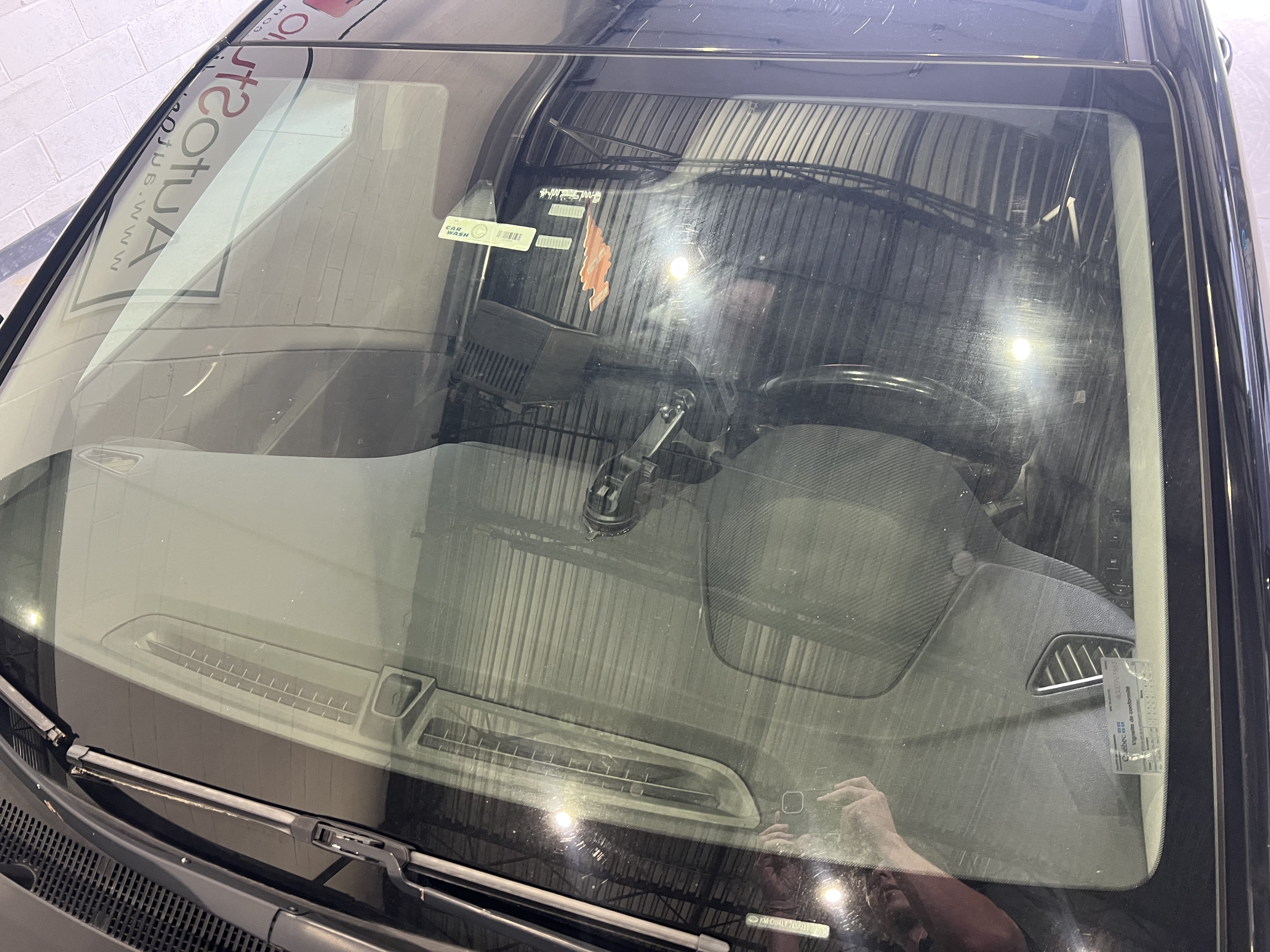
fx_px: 954
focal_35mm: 26
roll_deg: +7.4
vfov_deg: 53.1
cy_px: 476
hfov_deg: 67.3
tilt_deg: -42.3
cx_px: 635
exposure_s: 1/84
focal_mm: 5.7
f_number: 1.5
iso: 125
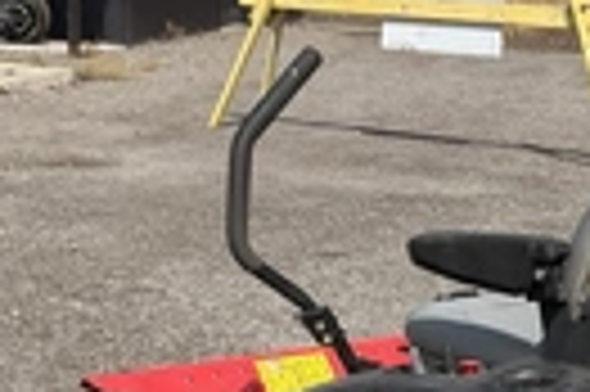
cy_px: 491
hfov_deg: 21.9
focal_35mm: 92
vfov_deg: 14.3
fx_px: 1506
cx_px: 482
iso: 25
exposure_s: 1/1912
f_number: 1.8
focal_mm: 3
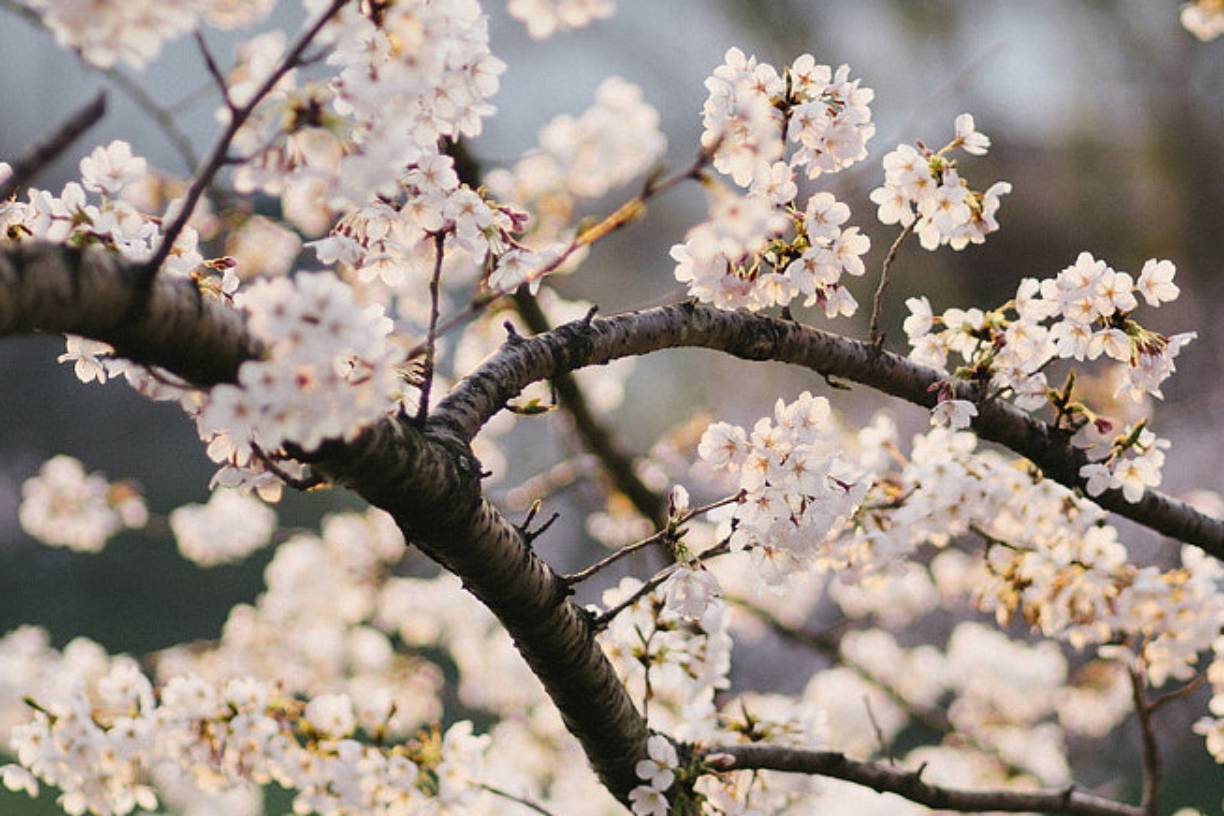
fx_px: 7071
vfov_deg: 6.6
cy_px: 236
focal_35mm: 208
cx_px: 717
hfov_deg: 9.9
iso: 100
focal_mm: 85
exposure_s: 1/500
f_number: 1.8
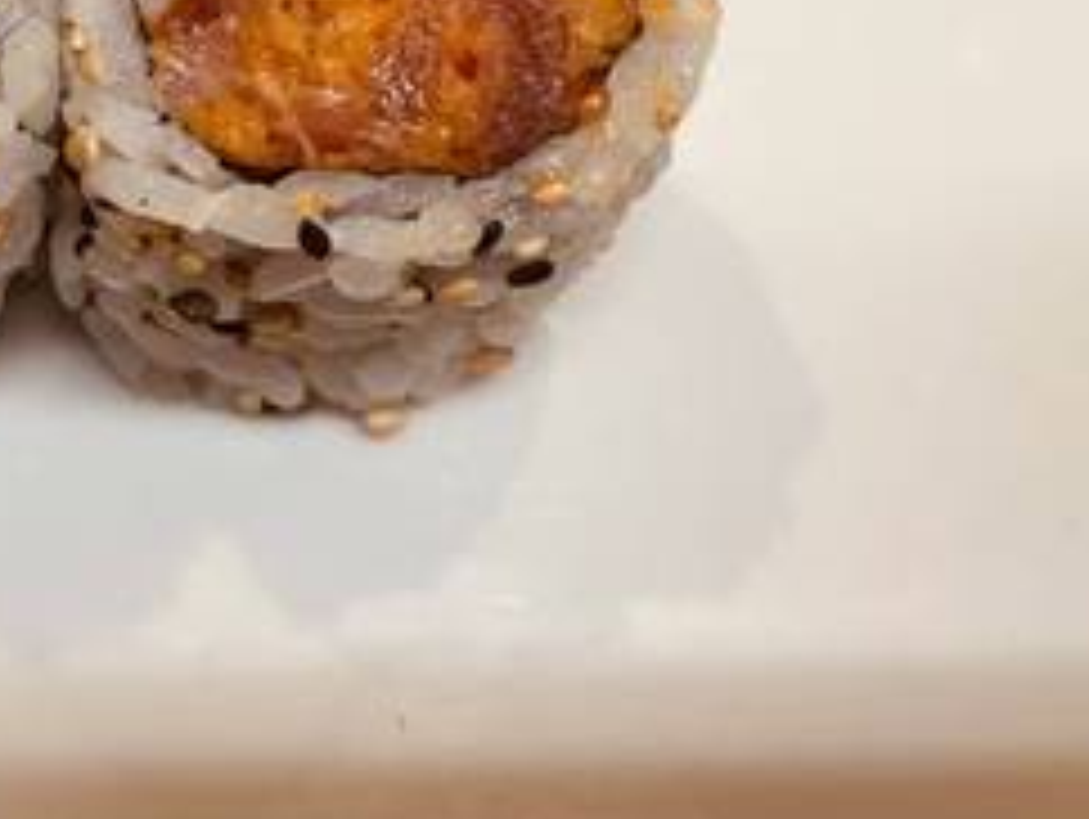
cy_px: -76
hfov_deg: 28.0
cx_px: -112
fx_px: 1984
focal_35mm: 63
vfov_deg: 22.1
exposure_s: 1/60
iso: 80
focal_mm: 5.1
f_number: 1.6
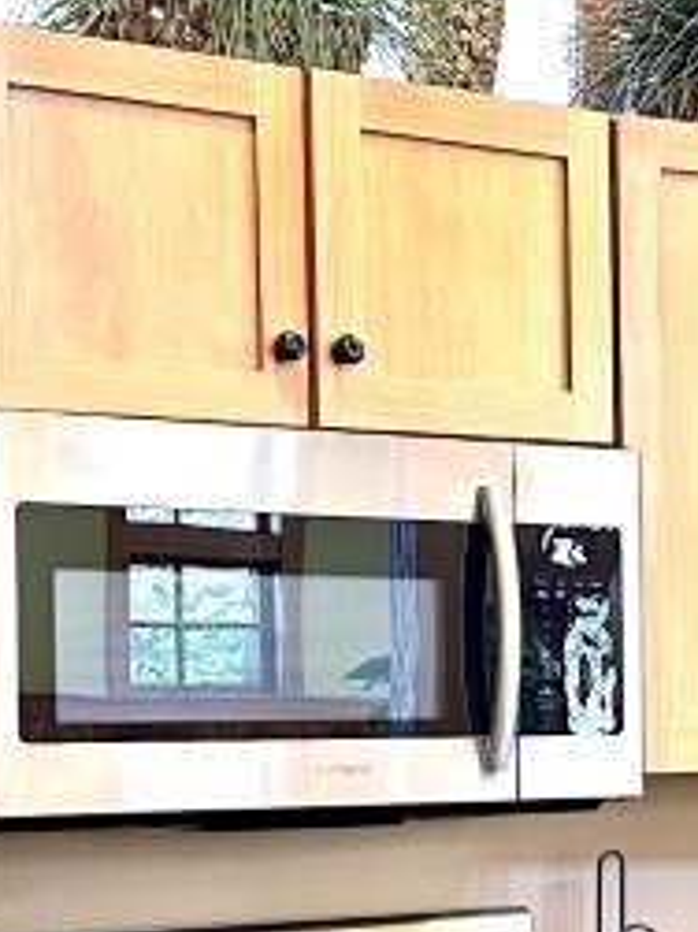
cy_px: 731
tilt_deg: -0.3
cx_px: 806
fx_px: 2637
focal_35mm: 98
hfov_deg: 14.7
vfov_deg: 19.8
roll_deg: +0.2
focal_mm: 6.86
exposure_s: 1/60
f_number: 1.78
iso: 400
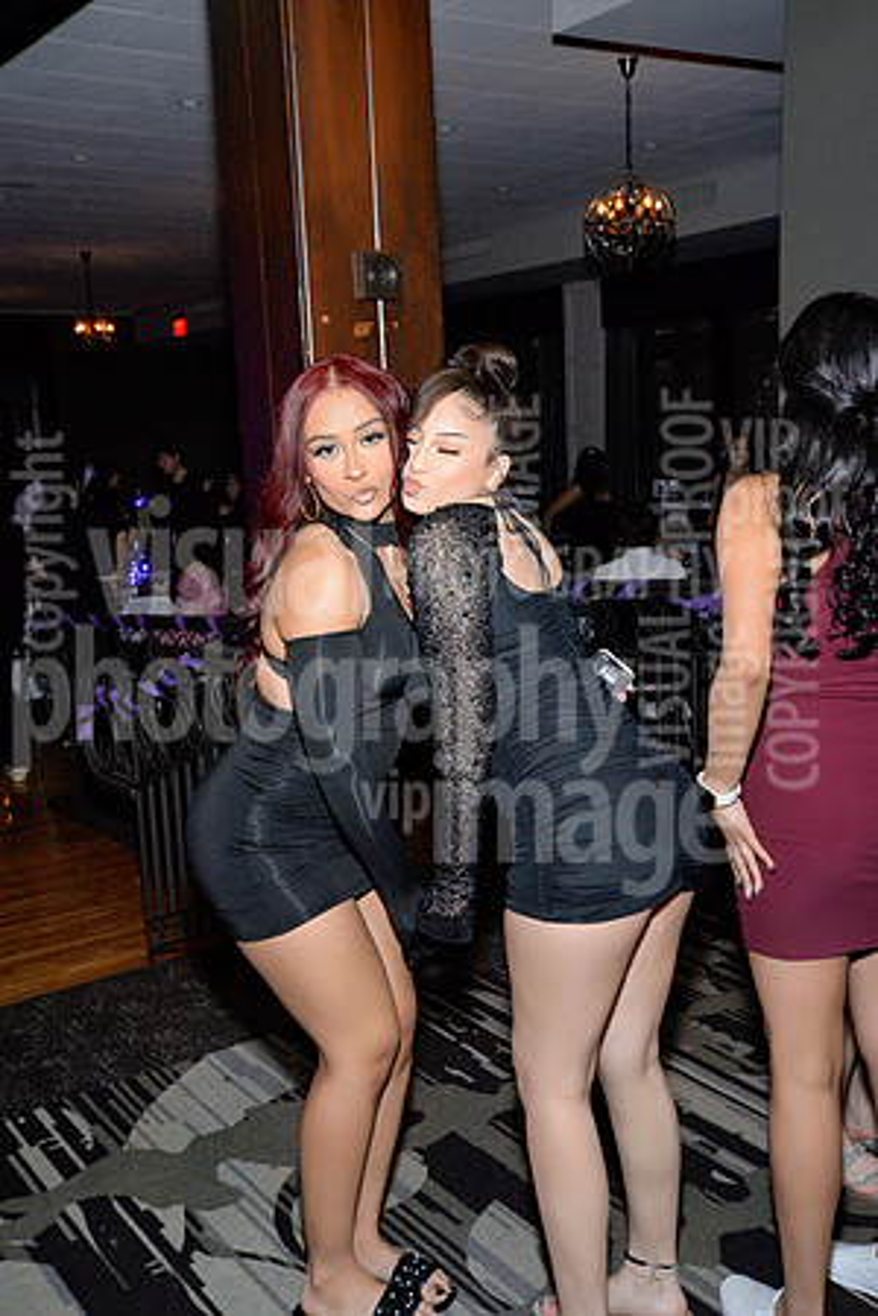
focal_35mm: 40
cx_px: 439
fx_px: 1463
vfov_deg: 48.5
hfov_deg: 33.4
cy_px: 658
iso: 6400
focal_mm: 40
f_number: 8
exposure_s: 1/80
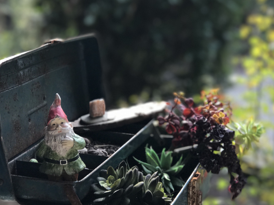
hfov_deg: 24.1
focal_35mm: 81
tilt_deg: -12.7
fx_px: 641
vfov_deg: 18.2
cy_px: 120
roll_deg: +2.3
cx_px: 134
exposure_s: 1/60
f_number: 2.8
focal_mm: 6.6
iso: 64
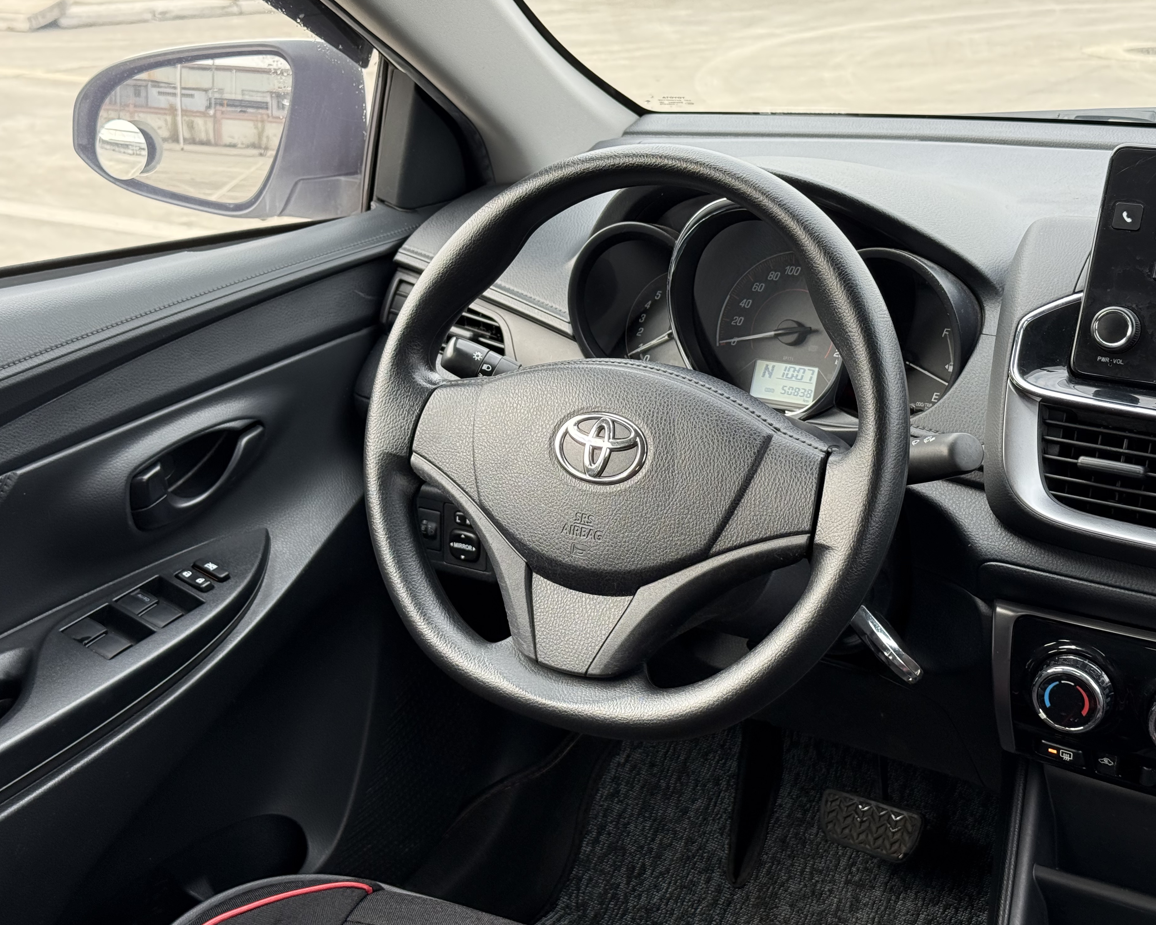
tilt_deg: -18.0
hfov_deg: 36.6
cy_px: 468
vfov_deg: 29.7
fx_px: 1745
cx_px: 611
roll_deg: +0.8
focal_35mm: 51
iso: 100
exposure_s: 1/201
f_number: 1.78
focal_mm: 6.76
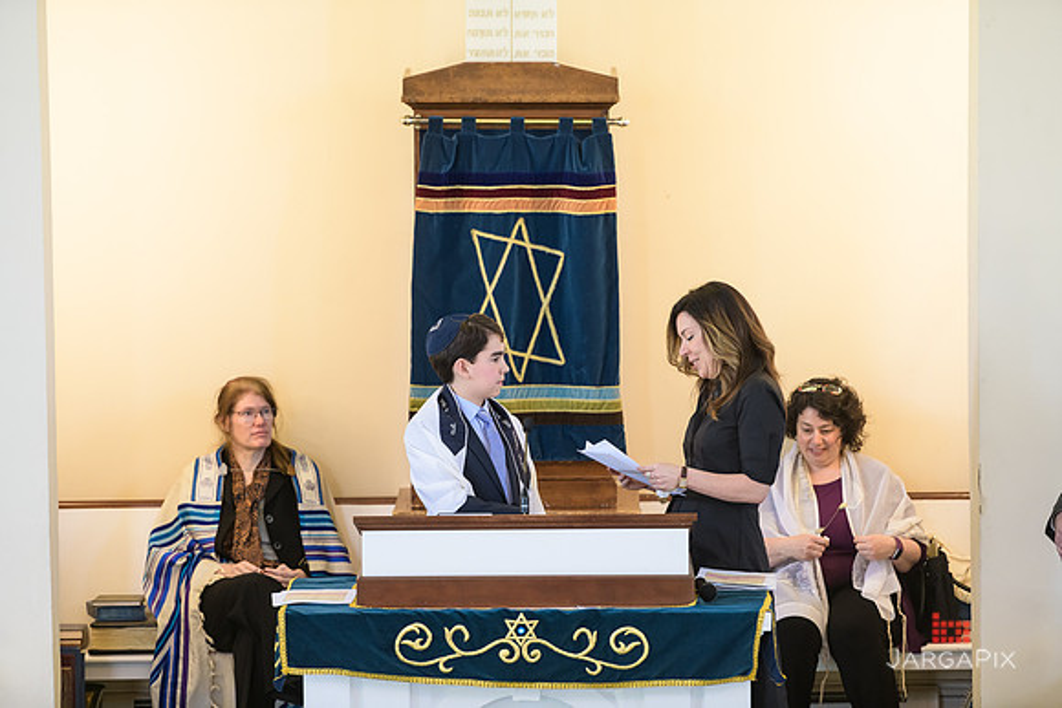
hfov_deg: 10.3
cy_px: 354
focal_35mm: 200
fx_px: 5901
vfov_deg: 6.9
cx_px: 531
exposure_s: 1/125
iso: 1000
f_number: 3.2
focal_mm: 200
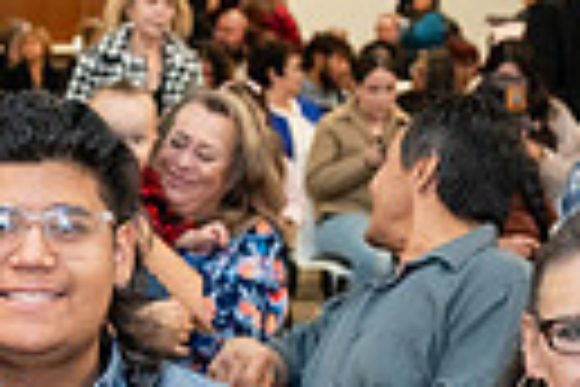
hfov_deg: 14.9
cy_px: 457
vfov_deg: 10.3
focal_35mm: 131
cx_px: -181
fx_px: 2110
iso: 3200
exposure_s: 1/160
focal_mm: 27
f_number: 2.8
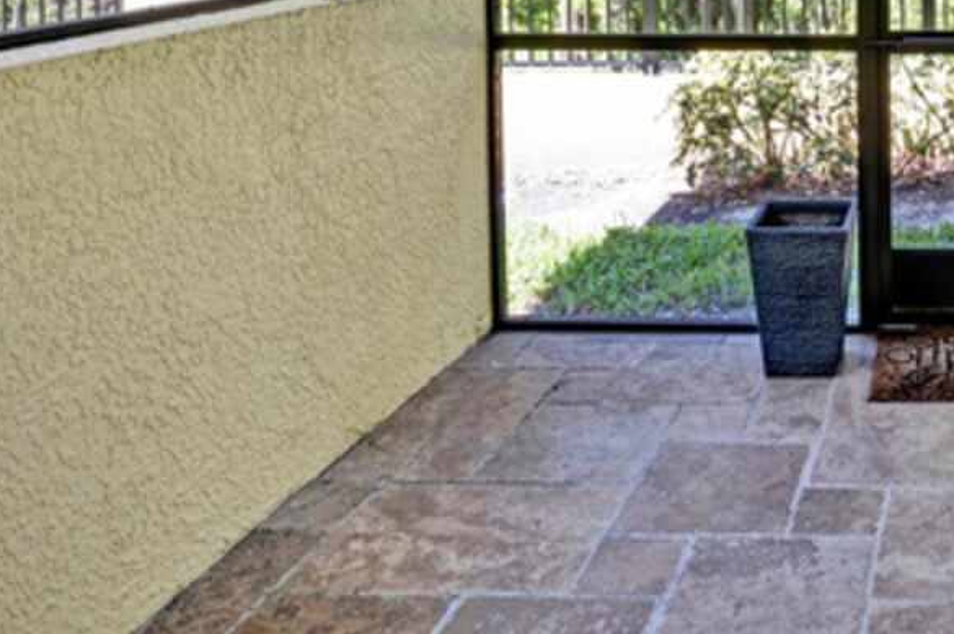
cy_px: -54
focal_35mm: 36
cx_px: 1034
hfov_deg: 42.5
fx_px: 956
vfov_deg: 32.5
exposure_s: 1/6
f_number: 16
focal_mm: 11
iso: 320
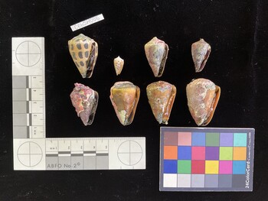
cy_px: 100
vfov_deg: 48.3
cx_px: 134
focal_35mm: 29
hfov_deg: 61.6
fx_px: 225
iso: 125
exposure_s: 1/60
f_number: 1.8
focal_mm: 3
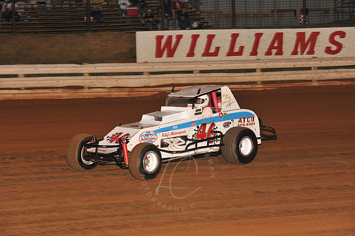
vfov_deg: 13.0
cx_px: 178
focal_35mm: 105
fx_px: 1035
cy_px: 118
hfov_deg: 19.5
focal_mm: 105
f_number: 6.3
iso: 800
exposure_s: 1/250
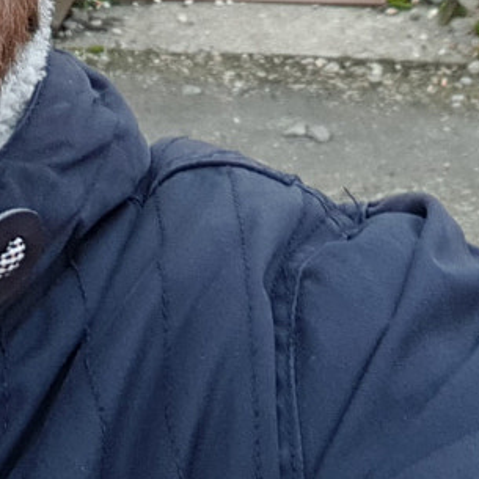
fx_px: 1816
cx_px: 289
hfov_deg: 15.0
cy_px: -385
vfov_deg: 13.5
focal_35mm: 116
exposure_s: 1/50
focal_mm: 2.95
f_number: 1.7
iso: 40
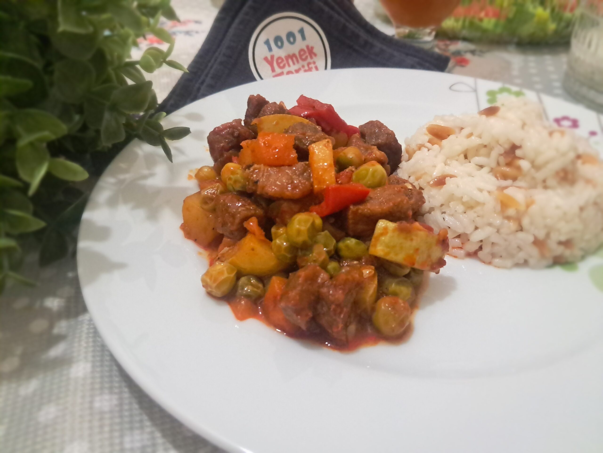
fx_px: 470
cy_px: 226
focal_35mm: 27
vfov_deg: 51.4
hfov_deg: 65.3
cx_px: 302
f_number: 1.8
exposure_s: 1/33
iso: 640
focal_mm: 4
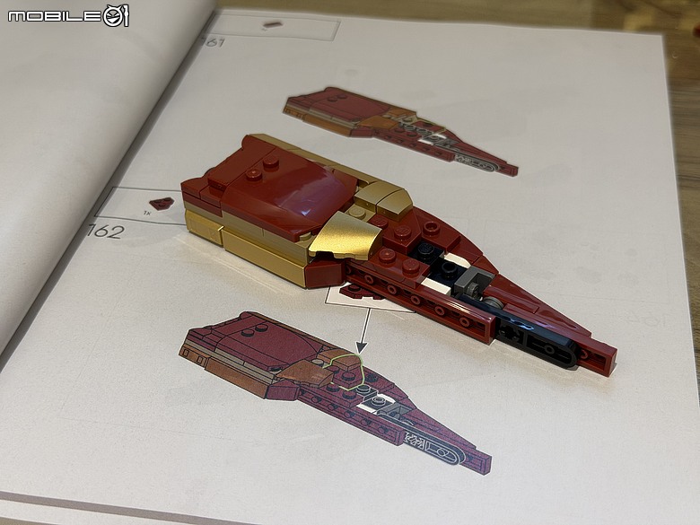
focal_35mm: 48
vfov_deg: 30.3
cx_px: 350
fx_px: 971
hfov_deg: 39.7
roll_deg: +2.3
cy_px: 262
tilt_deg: -40.1
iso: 200
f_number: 1.78
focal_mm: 6.76
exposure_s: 1/60
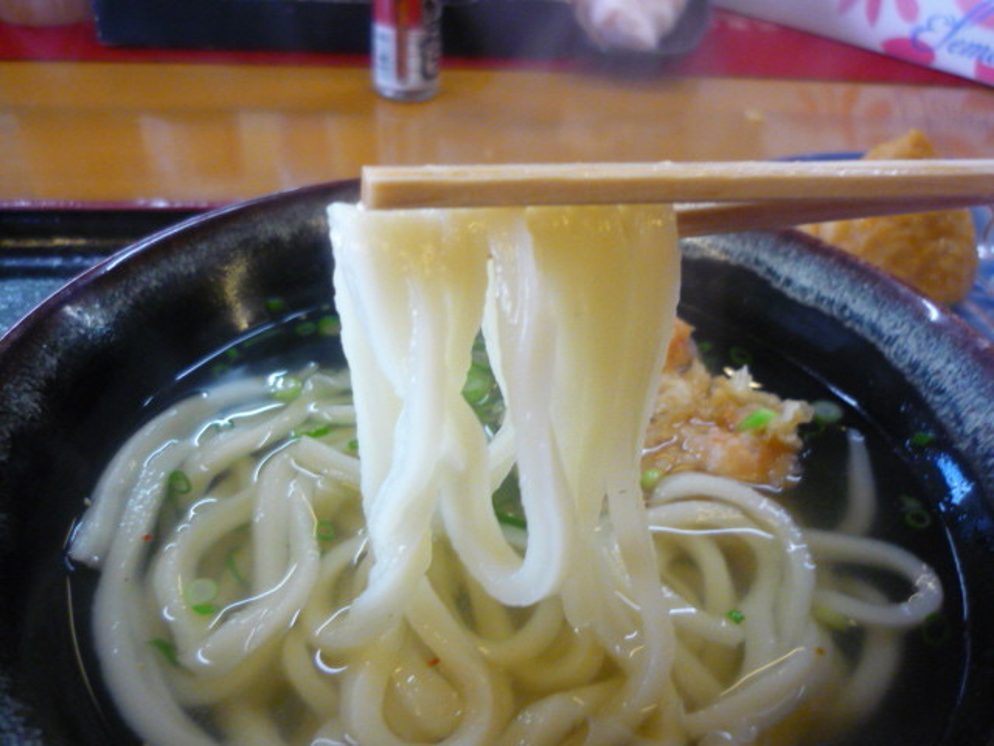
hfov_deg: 55.4
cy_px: 373
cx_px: 497
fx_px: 948
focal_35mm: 33
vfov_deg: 42.9
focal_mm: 5.5
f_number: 2.8
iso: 400
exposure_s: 1/30
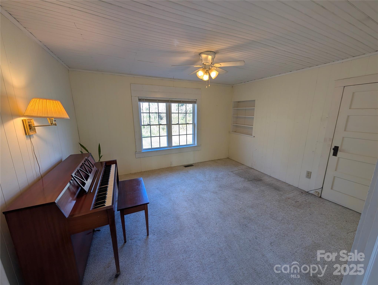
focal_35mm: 12
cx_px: 189
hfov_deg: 110.5
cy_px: 142
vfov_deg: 94.6
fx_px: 131
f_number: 1.7
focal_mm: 2.02
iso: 56
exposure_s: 1/120
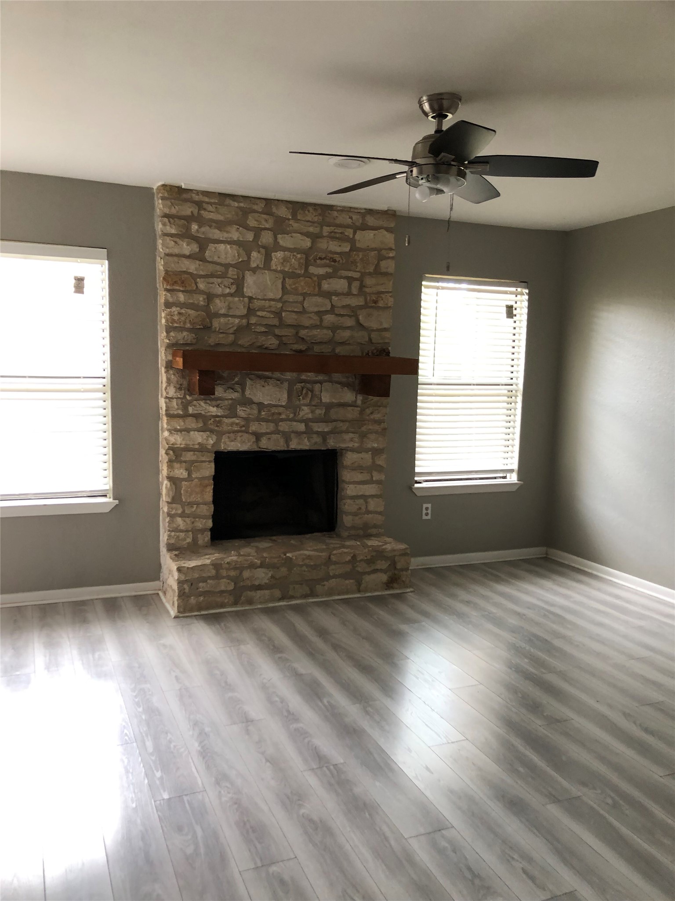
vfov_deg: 63.4
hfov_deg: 49.7
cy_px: 450
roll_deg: -1.8
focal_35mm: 28
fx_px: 728
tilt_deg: -5.9
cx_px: 338
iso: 40
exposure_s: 1/24
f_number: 1.8
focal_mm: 3.99
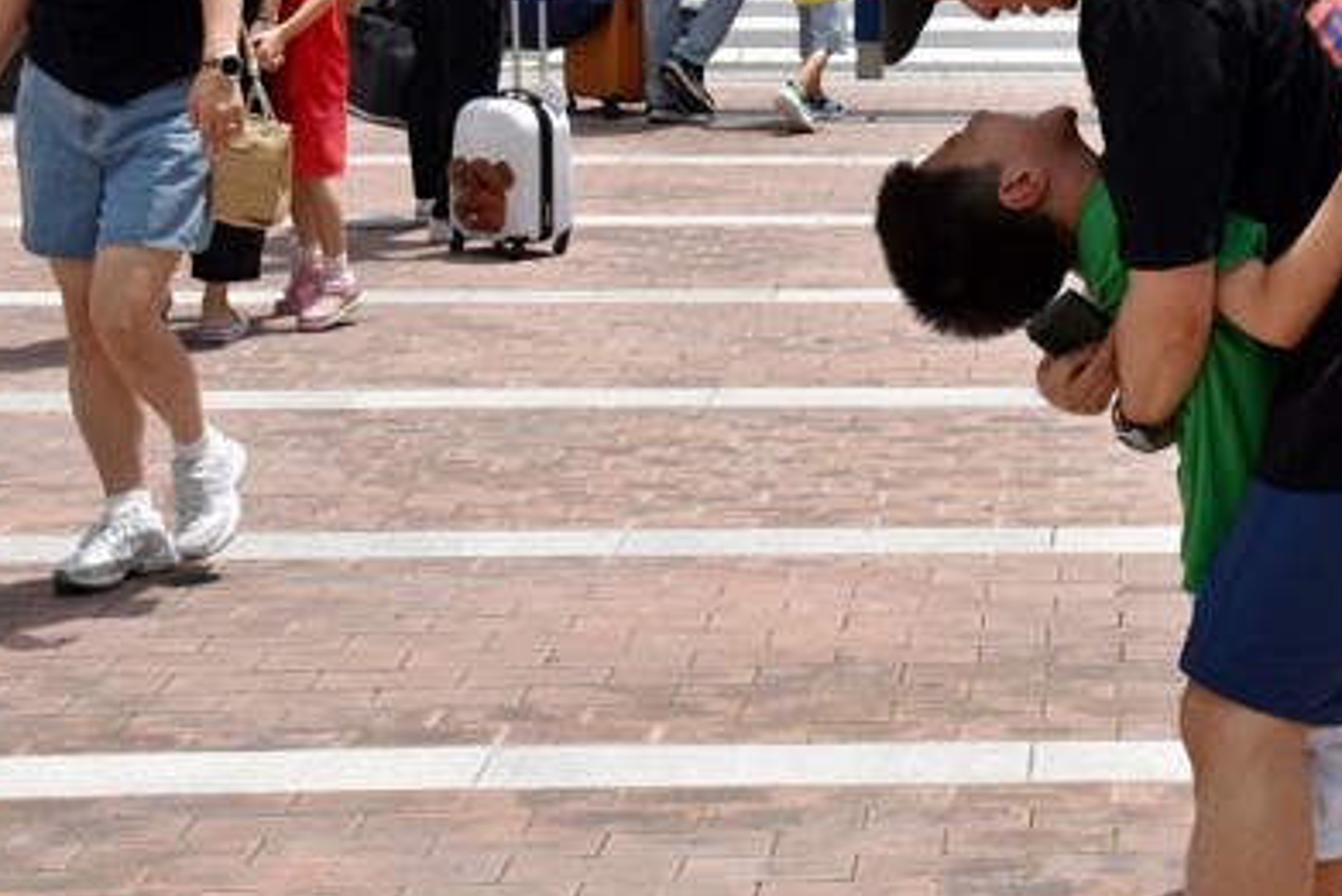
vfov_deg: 13.6
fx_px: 3735
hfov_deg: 20.0
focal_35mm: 100
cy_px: 154
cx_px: 1225
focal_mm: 29
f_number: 9
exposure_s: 1/320
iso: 200
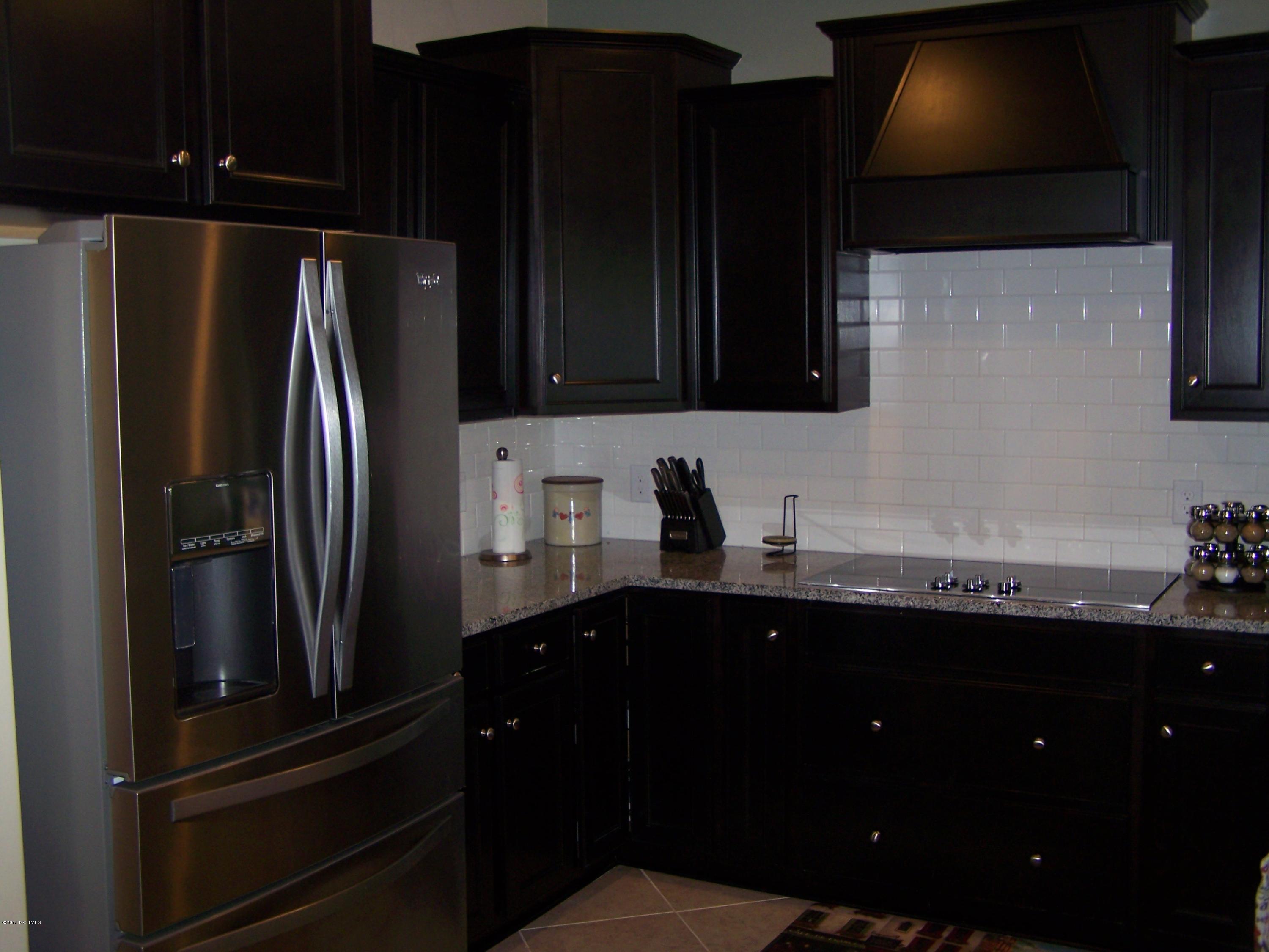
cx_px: 634
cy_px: 476
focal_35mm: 38
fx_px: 1393
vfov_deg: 37.7
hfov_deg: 49.0
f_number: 2.8
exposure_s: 1/60
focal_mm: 6.3
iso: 80
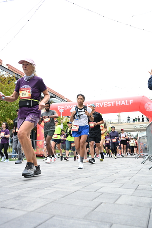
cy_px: 114
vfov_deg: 60.3
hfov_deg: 42.3
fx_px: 196
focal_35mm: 31
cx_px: 76
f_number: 4
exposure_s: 1/640
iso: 2000
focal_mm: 31
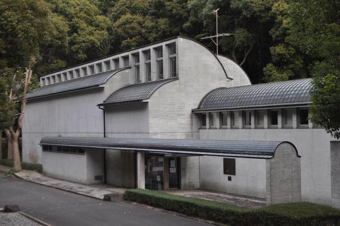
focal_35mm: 66
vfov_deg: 20.6
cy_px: 113
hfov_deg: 30.5
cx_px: 170
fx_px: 623
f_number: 7.1
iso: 200
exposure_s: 1/200
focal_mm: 44
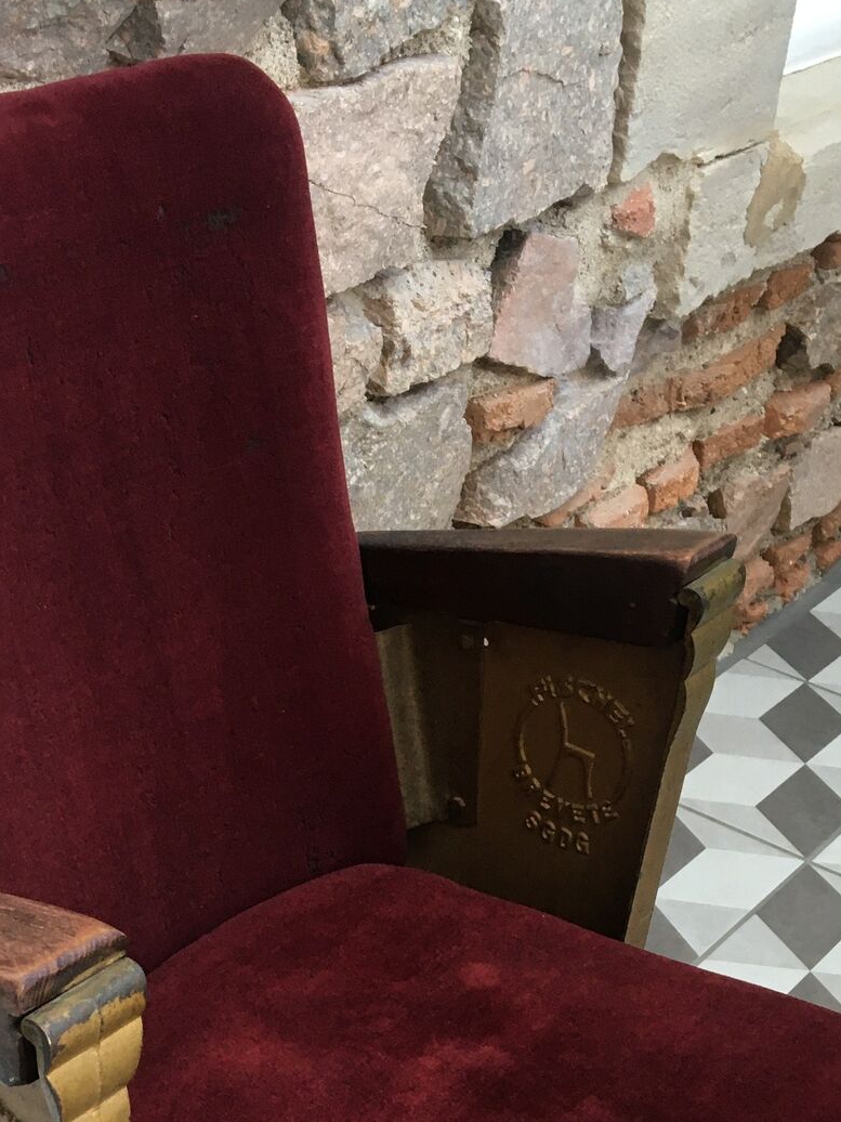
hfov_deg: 25.9
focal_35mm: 56
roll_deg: -2.6
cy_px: 949
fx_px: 1814
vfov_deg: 33.0
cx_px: 239
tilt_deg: -37.9
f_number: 2.2
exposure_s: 1/33
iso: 40
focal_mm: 4.15
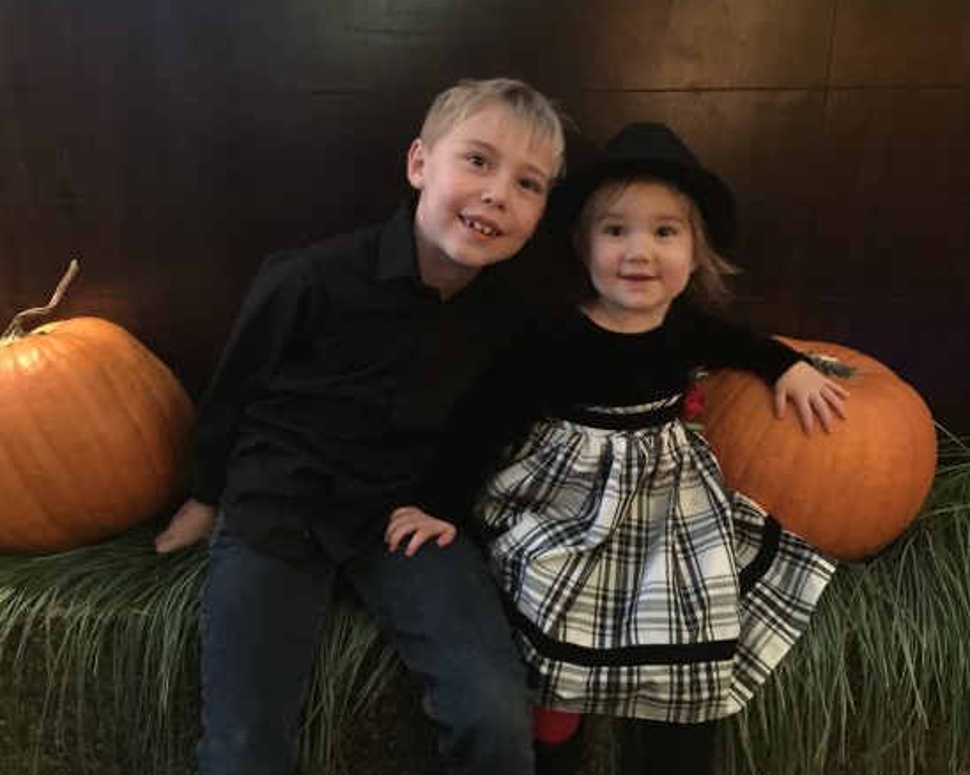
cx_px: 460
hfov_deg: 57.2
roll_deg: -0.7
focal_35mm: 31
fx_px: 890
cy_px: 391
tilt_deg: -18.2
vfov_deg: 47.1
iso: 320
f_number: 2.2
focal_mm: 4.15
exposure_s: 1/4
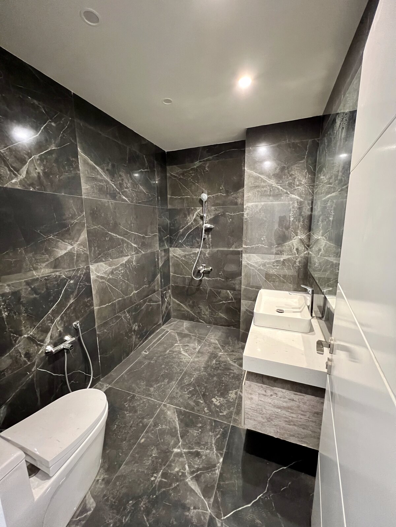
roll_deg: +0.9
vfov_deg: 106.2
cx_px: 198
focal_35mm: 13
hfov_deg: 89.9
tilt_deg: -10.1
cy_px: 264
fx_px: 198
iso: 1000
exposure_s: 1/34
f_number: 1.8
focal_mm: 1.57
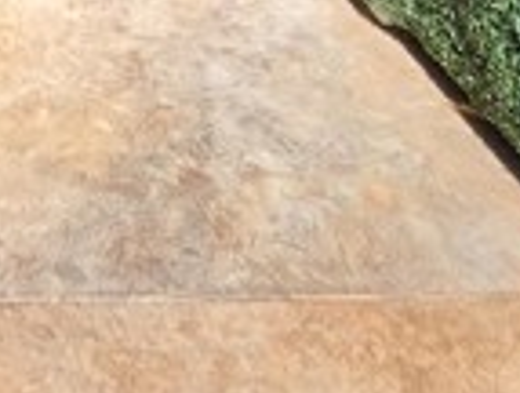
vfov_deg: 18.4
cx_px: -65
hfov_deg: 29.5
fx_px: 873
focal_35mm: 58
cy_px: -357
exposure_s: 1/394
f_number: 2.2
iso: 32
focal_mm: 1.74
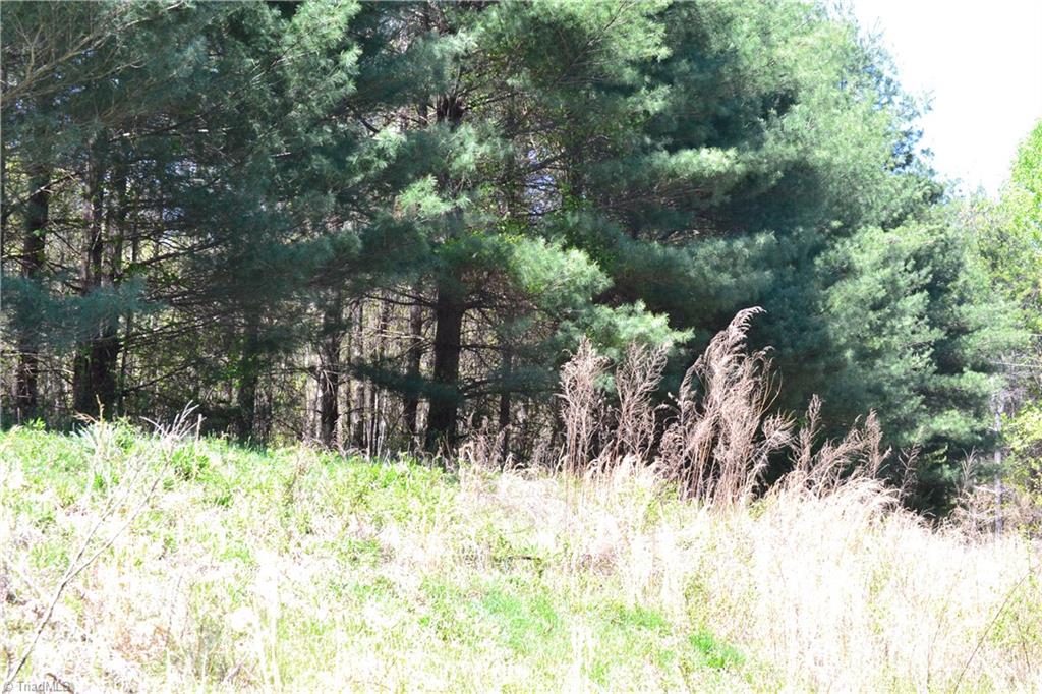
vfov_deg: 16.5
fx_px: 2387
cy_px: 347
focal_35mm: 82
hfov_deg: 24.6
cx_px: 521
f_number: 9
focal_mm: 55
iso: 400
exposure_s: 1/125
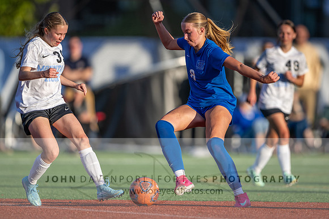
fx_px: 5365
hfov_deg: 3.5
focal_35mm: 587
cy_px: 96
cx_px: 203
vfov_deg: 2.3
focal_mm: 400
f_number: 2.8
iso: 140
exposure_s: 1/2000
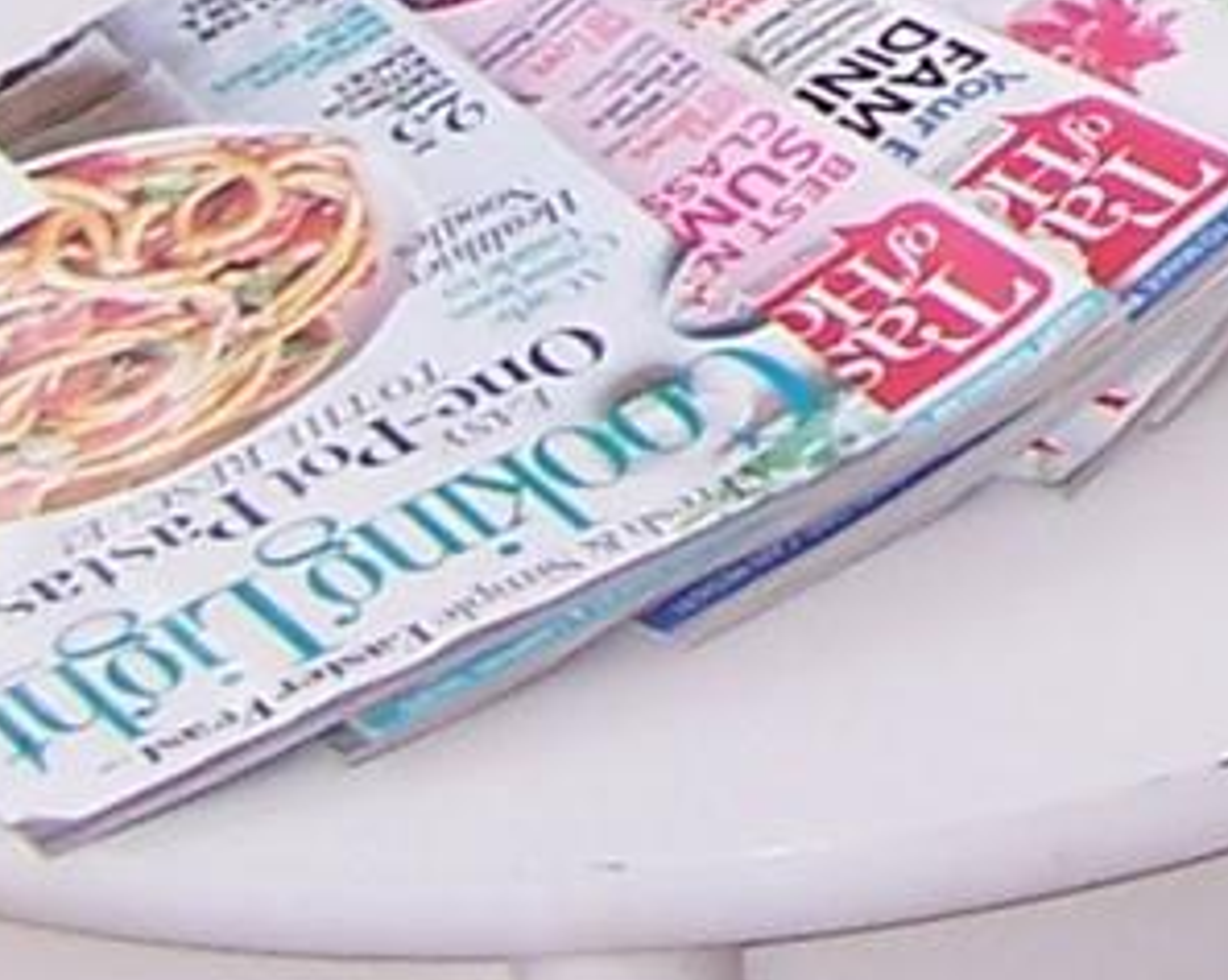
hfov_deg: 7.2
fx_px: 9295
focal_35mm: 256
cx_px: 2723
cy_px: -1762
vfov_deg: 5.7
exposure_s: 1/90
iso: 80
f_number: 2.8
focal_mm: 6.3
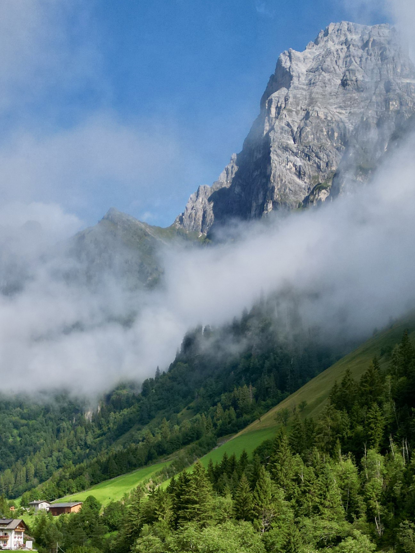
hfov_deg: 26.0
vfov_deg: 31.9
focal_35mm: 56
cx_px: 141
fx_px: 895
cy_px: 542
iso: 160
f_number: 1.7
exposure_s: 1/4000
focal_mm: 6.72
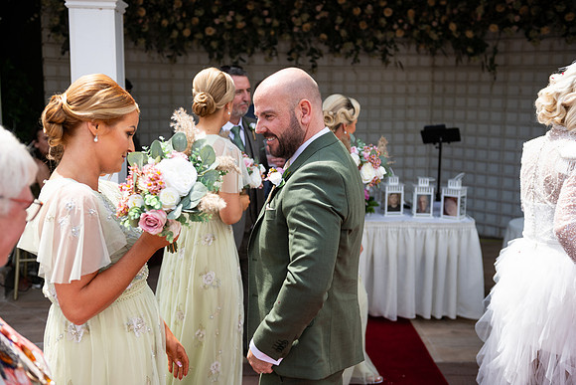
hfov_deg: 44.5
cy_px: 192
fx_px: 704
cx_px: 288
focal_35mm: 44
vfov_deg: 30.5
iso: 160
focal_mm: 44
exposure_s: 1/1000
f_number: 3.5
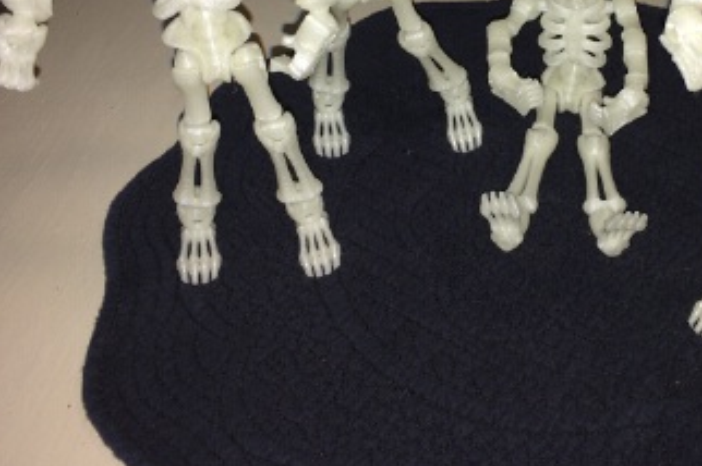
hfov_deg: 38.8
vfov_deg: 26.4
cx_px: 509
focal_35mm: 50
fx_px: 974
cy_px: 85
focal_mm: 4.15
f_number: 2.2
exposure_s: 1/38
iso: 32
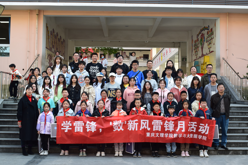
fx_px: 310
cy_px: 82
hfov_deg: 43.6
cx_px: 124
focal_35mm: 45
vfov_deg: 29.9
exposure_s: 1/125
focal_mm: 30
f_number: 9
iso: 400
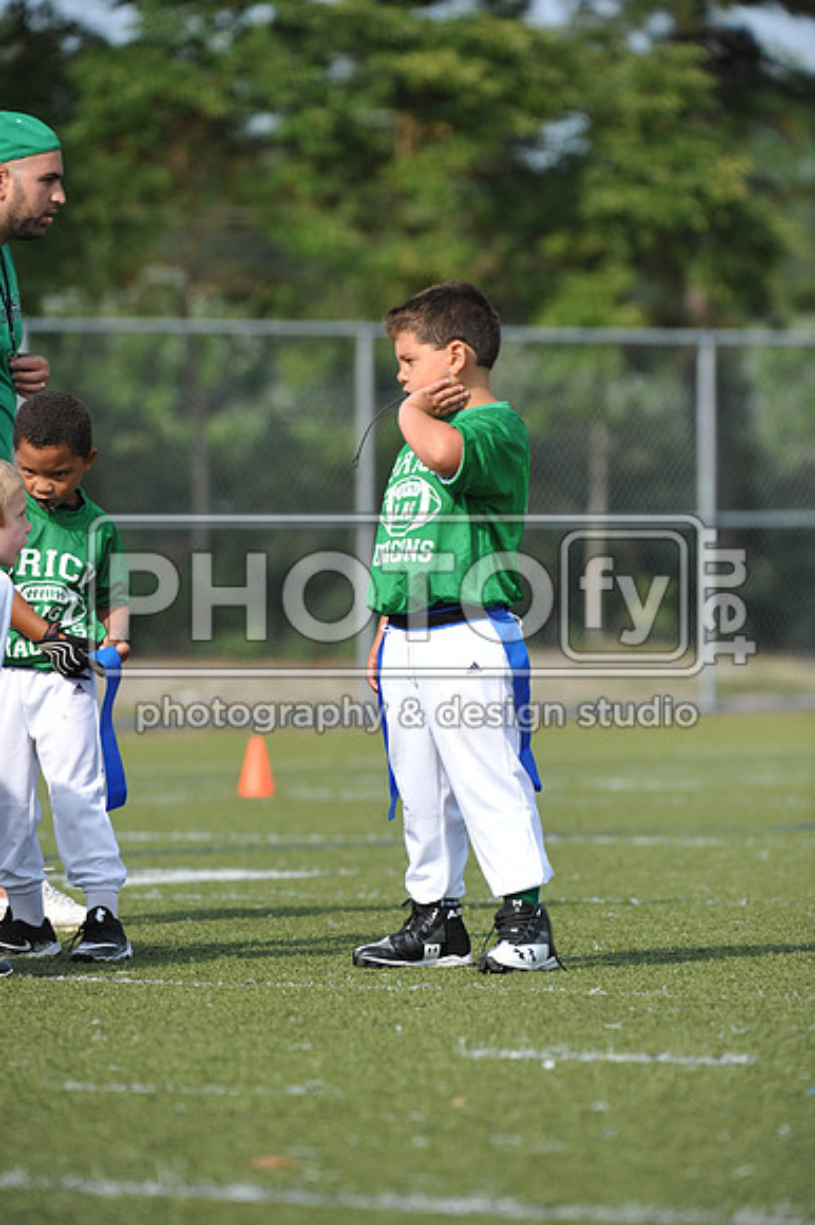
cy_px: 612
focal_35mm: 260
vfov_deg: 7.9
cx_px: 408
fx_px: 8839
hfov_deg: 5.3
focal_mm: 260
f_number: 5
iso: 800
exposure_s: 1/2500
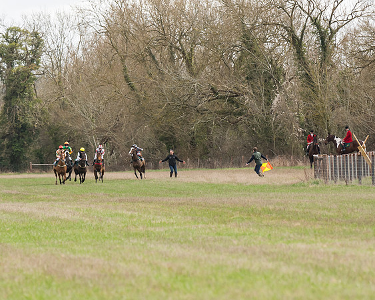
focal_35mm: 437
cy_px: 183
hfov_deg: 4.4
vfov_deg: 3.5
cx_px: 102
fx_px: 4847
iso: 250
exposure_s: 1/800
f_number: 4
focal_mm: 200
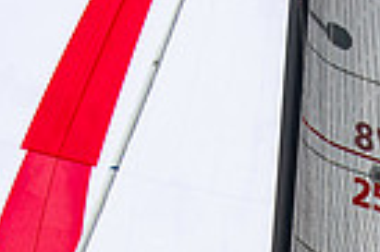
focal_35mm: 164
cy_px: 528
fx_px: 1729
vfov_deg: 7.9
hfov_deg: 12.4
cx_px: 352
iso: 250
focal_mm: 38
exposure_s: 1/1000
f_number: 5
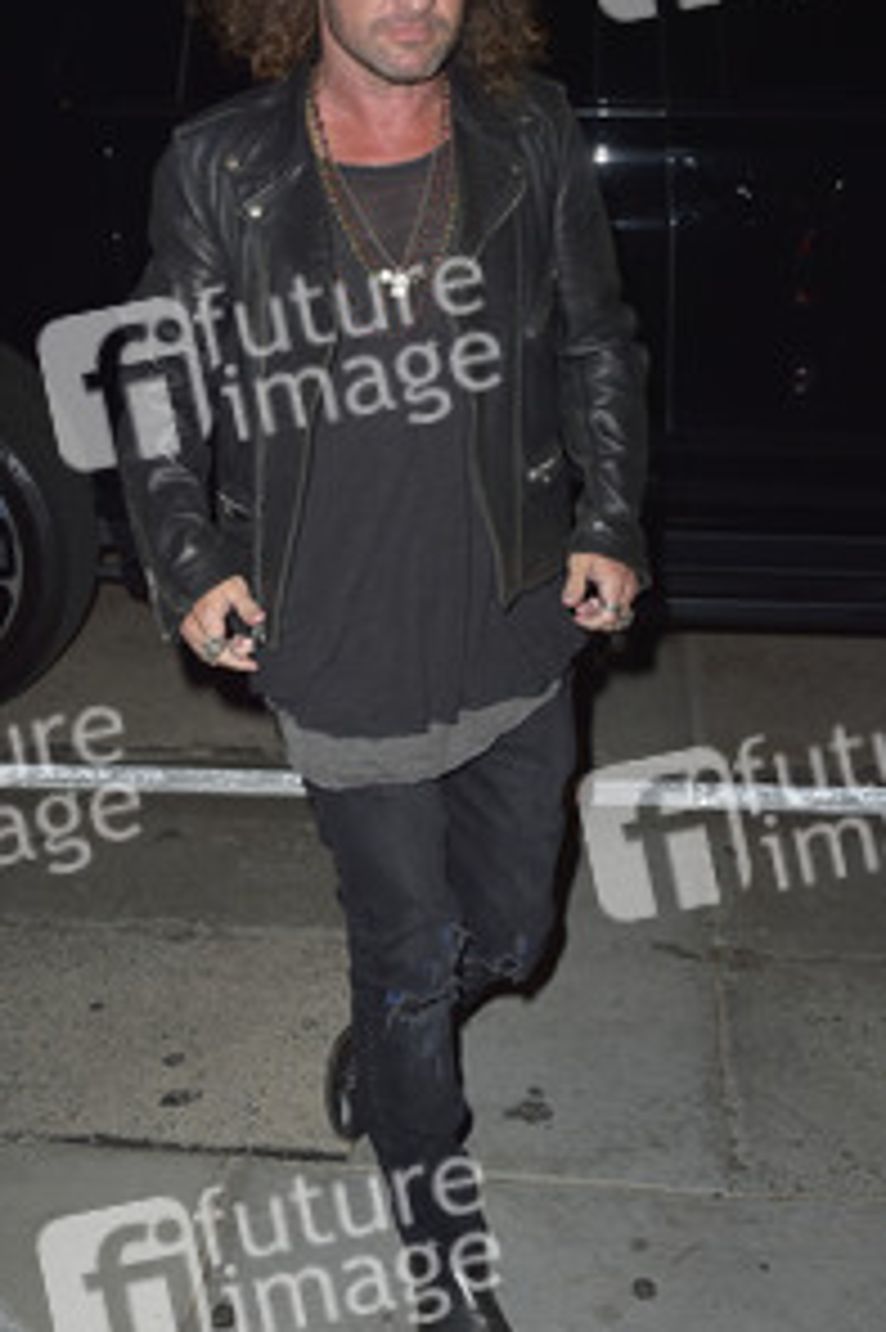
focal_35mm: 46
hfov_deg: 29.2
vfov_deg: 42.7
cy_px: 590
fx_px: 1700
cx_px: 403
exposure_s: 1/250
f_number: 6.3
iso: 400
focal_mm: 34
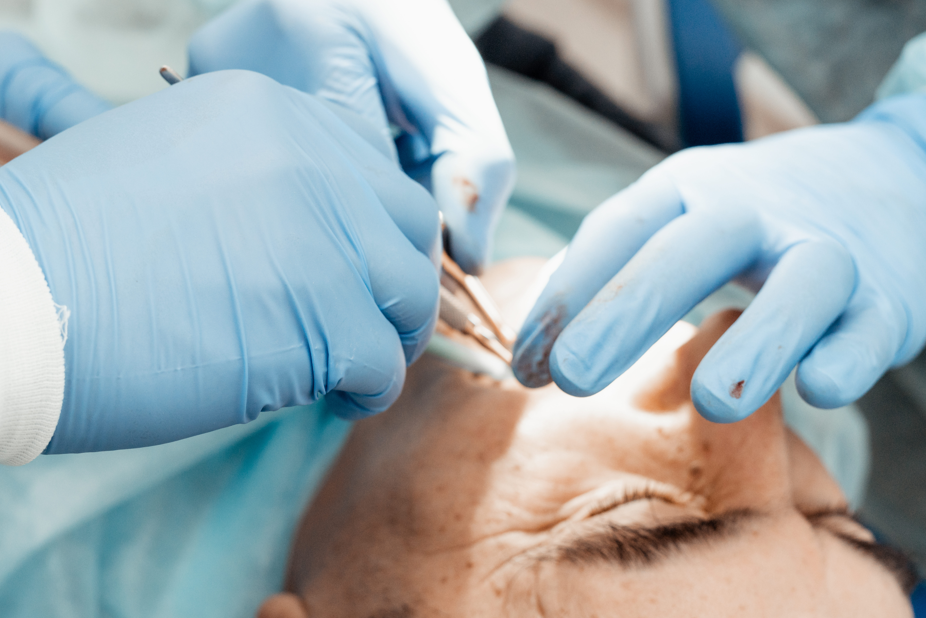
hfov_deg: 35.0
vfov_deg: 23.8
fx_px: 1466
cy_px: 275
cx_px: 431
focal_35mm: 57
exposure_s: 1/250
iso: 1600
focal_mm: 50
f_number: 5.6
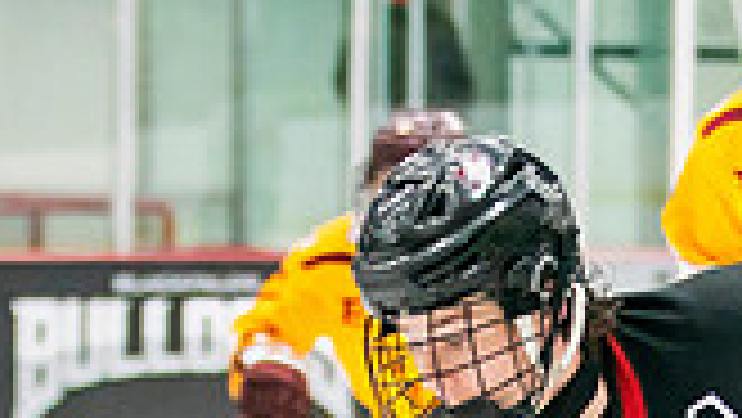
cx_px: 779
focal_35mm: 398
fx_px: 7834
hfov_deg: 5.4
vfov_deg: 3.0
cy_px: 724
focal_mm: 80
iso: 2000
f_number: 2.8
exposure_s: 1/640
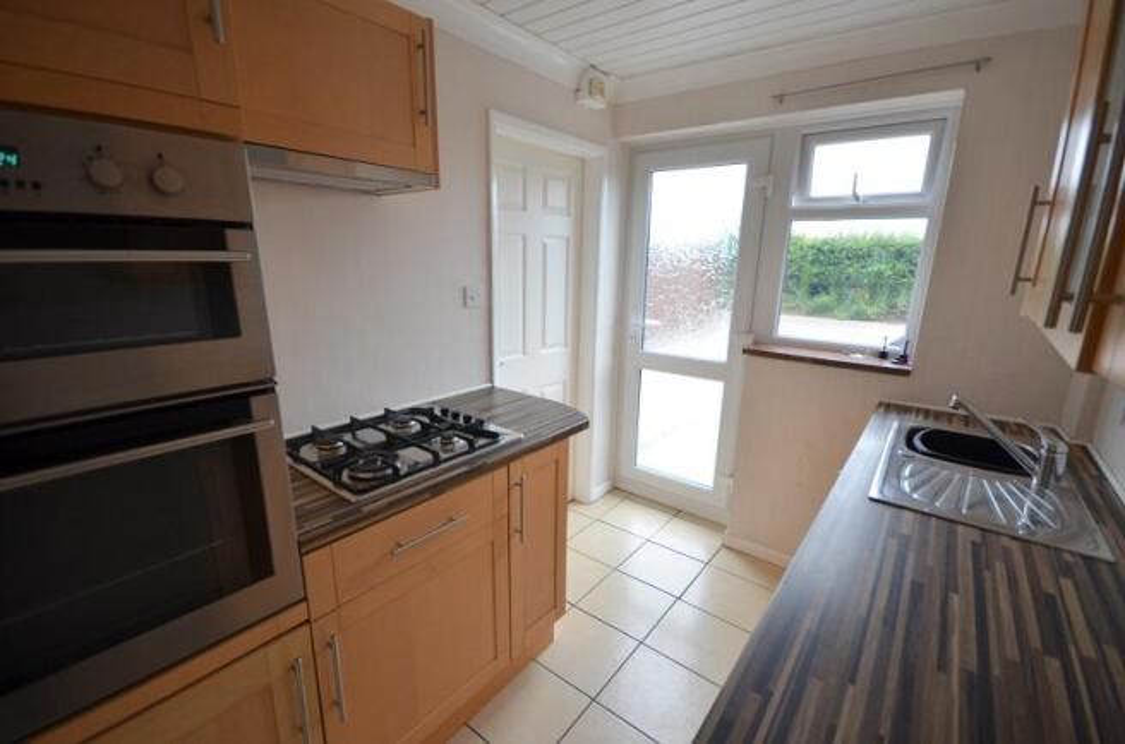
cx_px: 562
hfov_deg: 100.5
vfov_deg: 77.0
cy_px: 372
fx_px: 468
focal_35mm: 15
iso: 400
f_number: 4
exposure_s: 1/60
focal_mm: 10
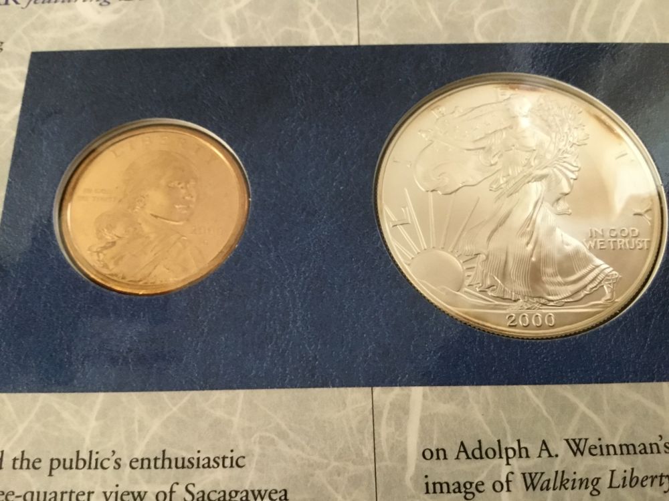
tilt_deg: -69.6
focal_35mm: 31
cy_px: 250
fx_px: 599
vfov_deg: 45.4
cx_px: 334
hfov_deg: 58.4
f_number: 2.4
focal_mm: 3.3
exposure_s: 1/30
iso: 200
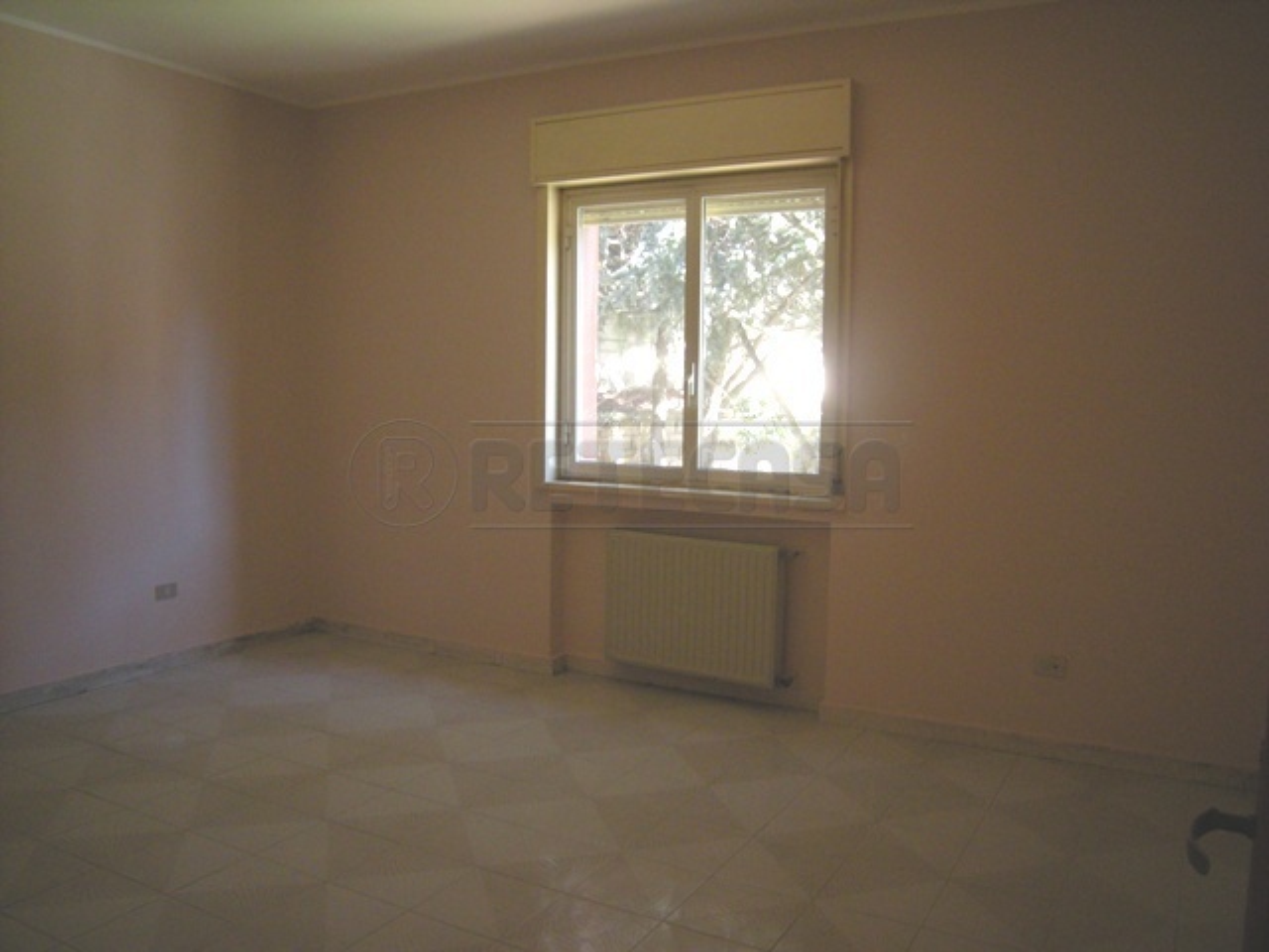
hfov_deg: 63.4
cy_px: 476
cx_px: 634
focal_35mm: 28
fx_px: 1026
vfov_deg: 49.7
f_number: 2.8
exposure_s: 1/59.7
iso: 295
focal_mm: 4.7
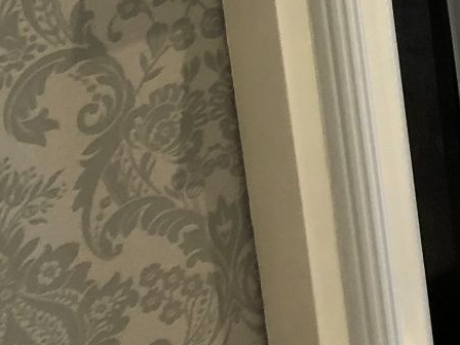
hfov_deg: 12.8
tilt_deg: -12.0
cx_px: 1000
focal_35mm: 128
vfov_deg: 10.8
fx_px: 1701
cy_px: -289
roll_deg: +1.2
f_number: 1.8
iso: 40
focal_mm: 3.99
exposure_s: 1/20
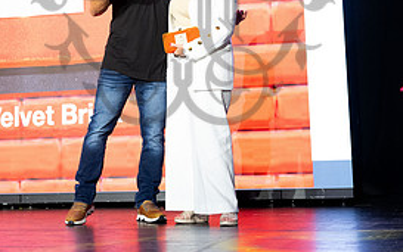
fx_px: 923
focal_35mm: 84
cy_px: -16
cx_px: 183
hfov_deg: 24.6
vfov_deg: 15.2
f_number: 3.5
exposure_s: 1/125
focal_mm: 50
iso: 1600
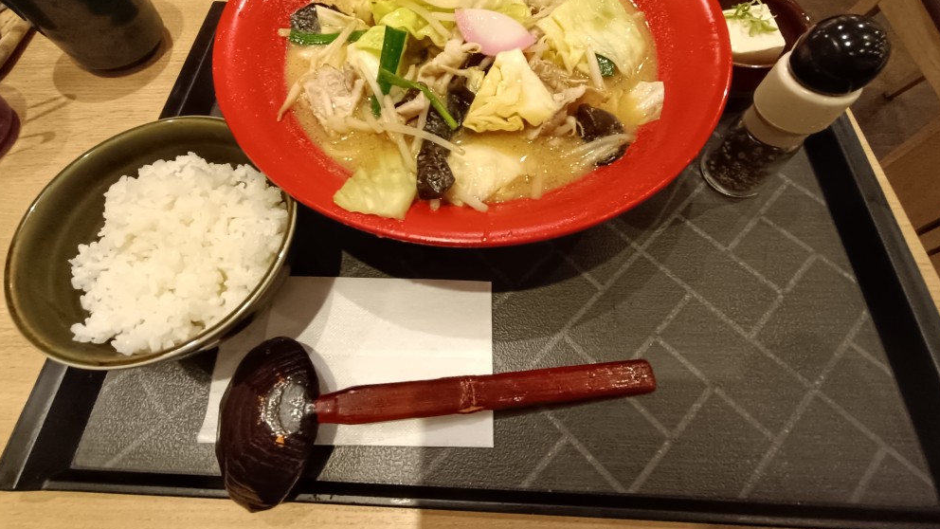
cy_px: 216
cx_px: 466
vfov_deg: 60.6
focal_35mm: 18
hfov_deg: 92.7
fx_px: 449
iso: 361
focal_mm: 1.66
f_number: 2.2
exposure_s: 1/50
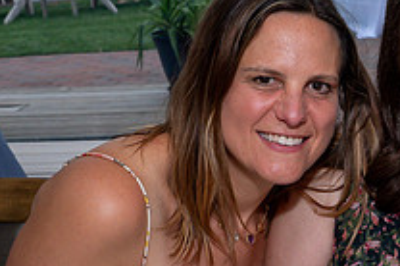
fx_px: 1276
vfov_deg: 11.8
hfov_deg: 17.0
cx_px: 487
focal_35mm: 115
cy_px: 255
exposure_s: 1/250
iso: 500
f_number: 9
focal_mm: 32
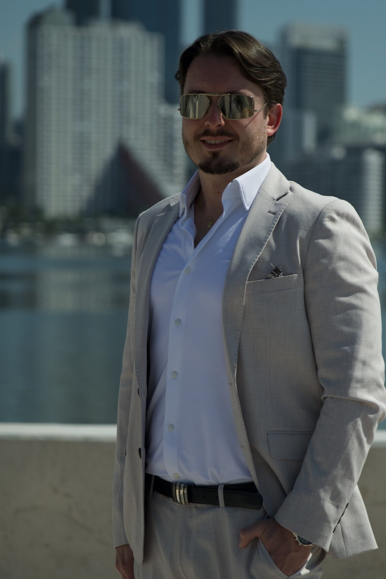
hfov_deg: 10.2
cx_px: 228
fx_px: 2155
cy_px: 299
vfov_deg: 15.3
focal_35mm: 134
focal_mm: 105
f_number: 4
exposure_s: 1/125
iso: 320
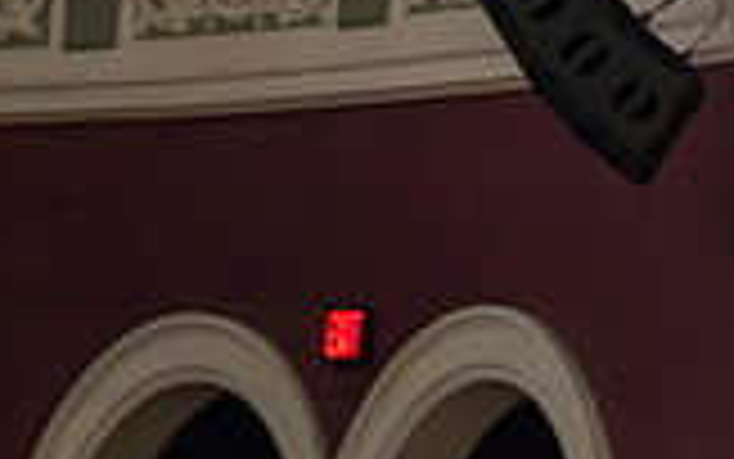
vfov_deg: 4.4
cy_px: 803
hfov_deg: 7.0
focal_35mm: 298
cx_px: 275
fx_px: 5963
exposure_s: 1/640
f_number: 2.8
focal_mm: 82
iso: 12800
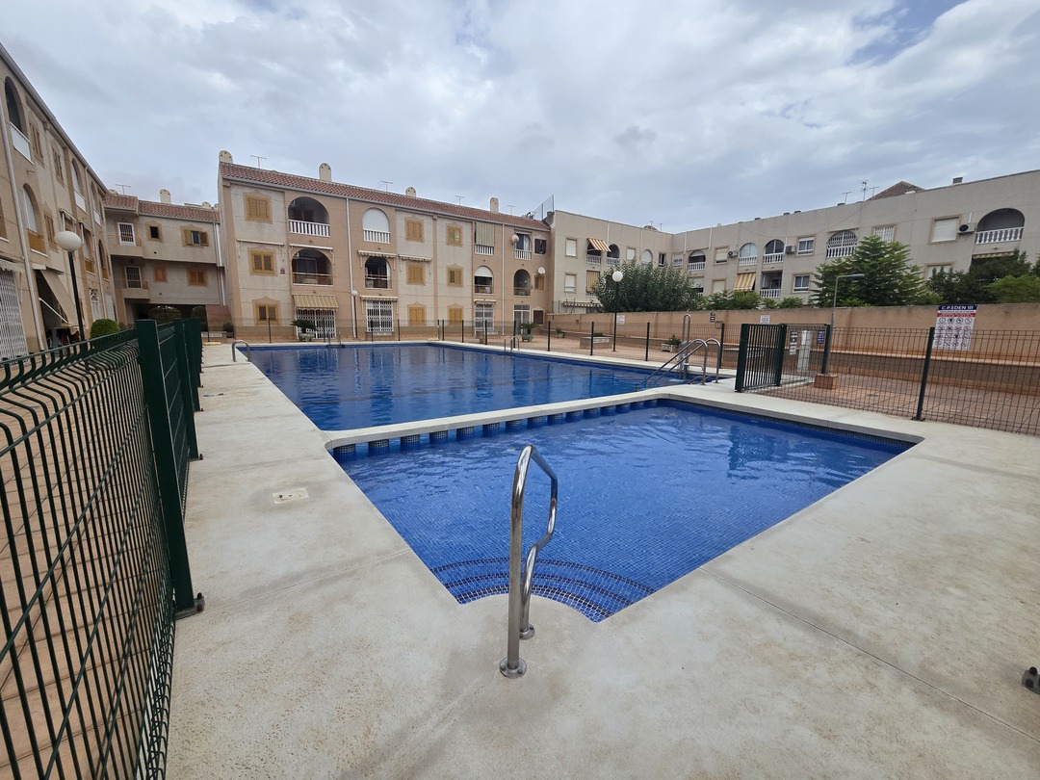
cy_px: 390
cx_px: 520
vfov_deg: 89.9
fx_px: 391
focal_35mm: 13
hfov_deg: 106.2
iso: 50
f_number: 2.2
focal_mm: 2.2
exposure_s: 1/3117
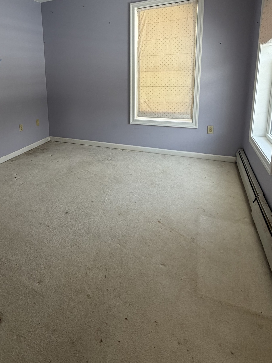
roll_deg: +1.6
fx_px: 230
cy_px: 115
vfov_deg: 73.6
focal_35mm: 22
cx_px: 92
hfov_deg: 59.7
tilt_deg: -9.6
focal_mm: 2.22
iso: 125
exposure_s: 1/121
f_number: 2.2
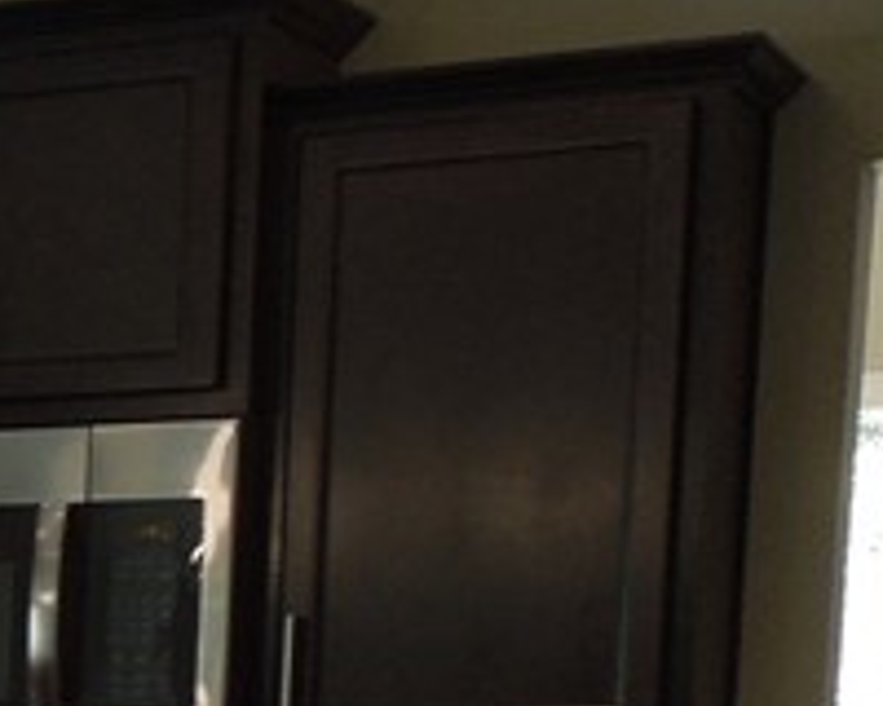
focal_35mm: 125
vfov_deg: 11.7
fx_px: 3267
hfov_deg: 12.0
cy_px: 1116
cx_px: -1307
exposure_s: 1/30
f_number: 3.3
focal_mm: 4.5
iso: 125
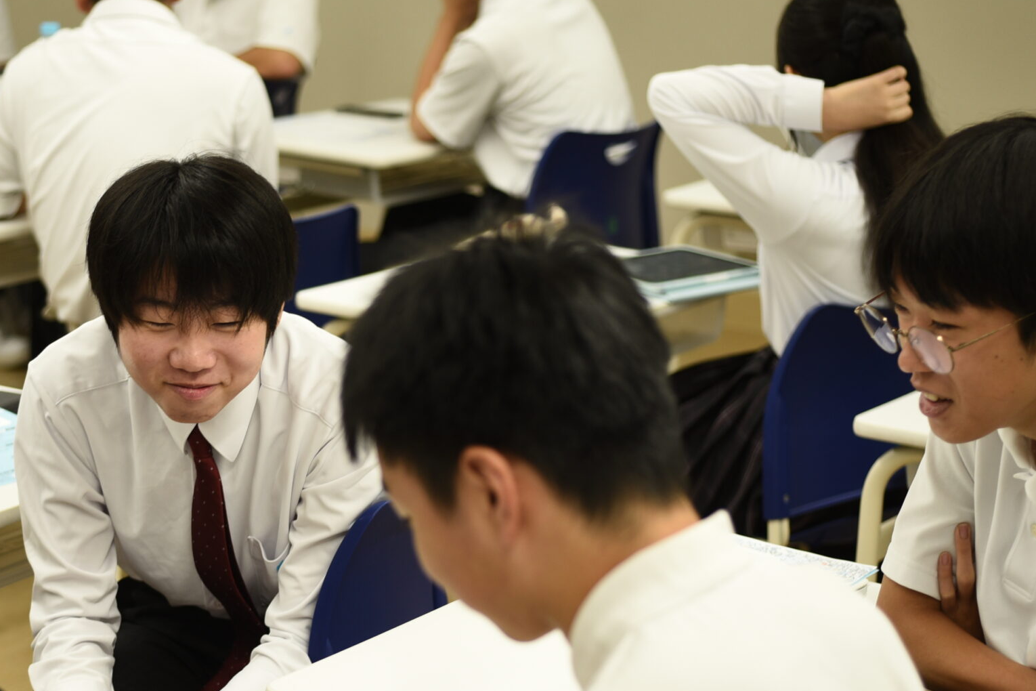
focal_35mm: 92
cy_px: 493
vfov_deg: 14.8
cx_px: 364
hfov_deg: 22.1
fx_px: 2647
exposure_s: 1/250
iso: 400
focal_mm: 55
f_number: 2.8
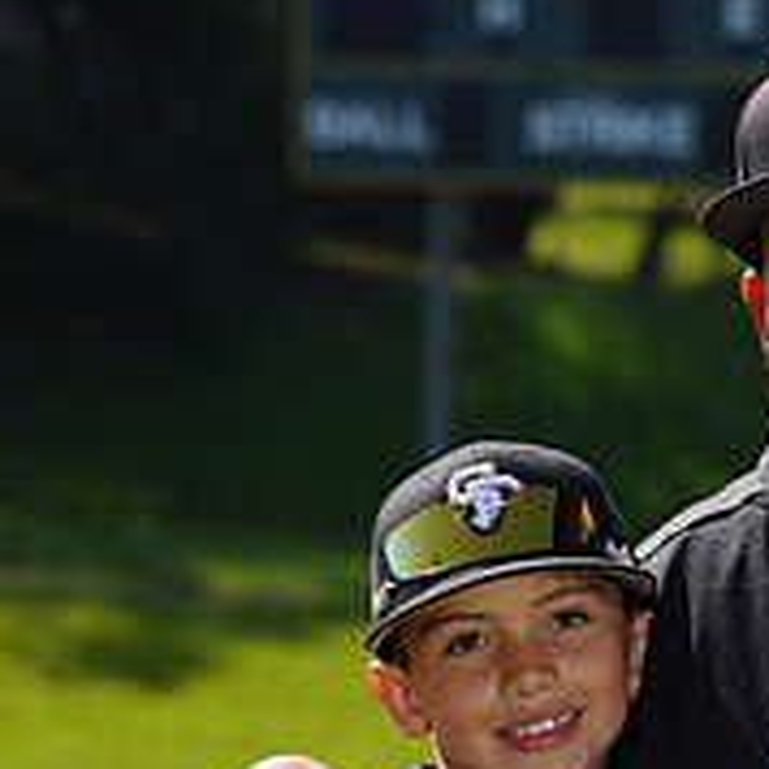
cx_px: 732
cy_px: 1007
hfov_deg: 4.4
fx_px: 10079
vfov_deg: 4.4
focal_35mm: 401
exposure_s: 1/250
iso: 100
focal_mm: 145
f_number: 8
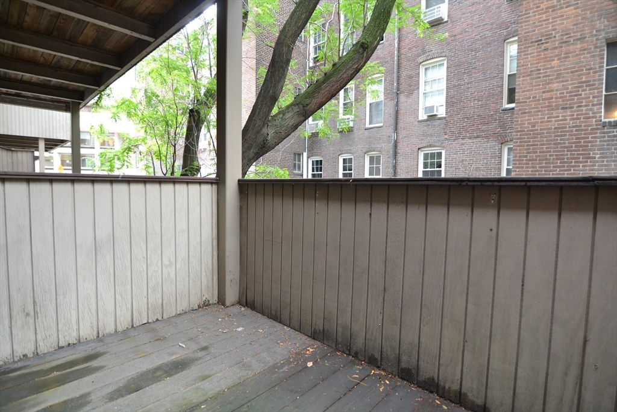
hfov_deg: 95.0
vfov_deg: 72.1
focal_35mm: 16
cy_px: 206
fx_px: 283
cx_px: 308
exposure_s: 1/60
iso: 450
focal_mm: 11
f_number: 2.8
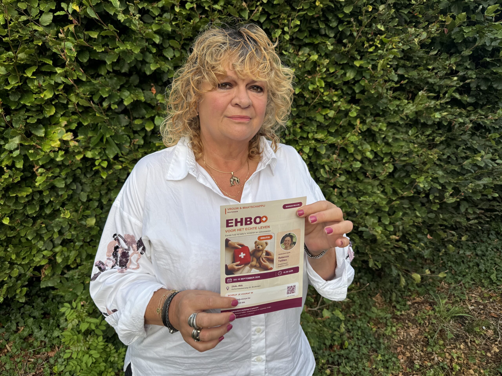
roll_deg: -2.1
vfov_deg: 56.8
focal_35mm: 24
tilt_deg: -16.7
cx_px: 251
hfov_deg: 71.6
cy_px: 188
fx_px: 348
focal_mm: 6.76
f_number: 1.78
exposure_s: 1/780
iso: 80
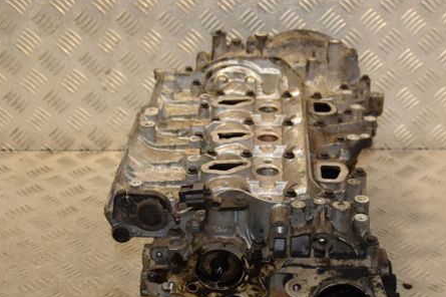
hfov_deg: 29.1
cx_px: 282
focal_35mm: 69
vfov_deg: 19.7
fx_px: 854
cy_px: 194
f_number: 5
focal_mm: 32
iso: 800
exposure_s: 1/200
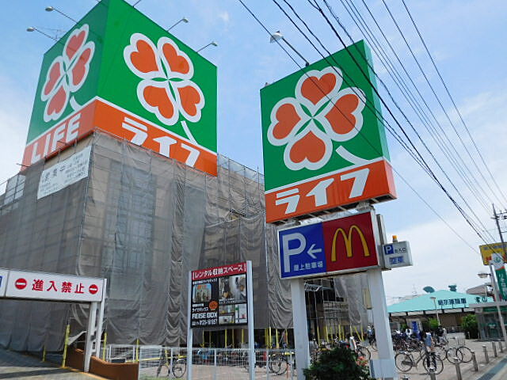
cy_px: 190
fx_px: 366
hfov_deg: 69.4
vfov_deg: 54.9
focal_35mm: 25
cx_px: 254
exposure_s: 1/500
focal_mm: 4.5
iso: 125
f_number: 6.8
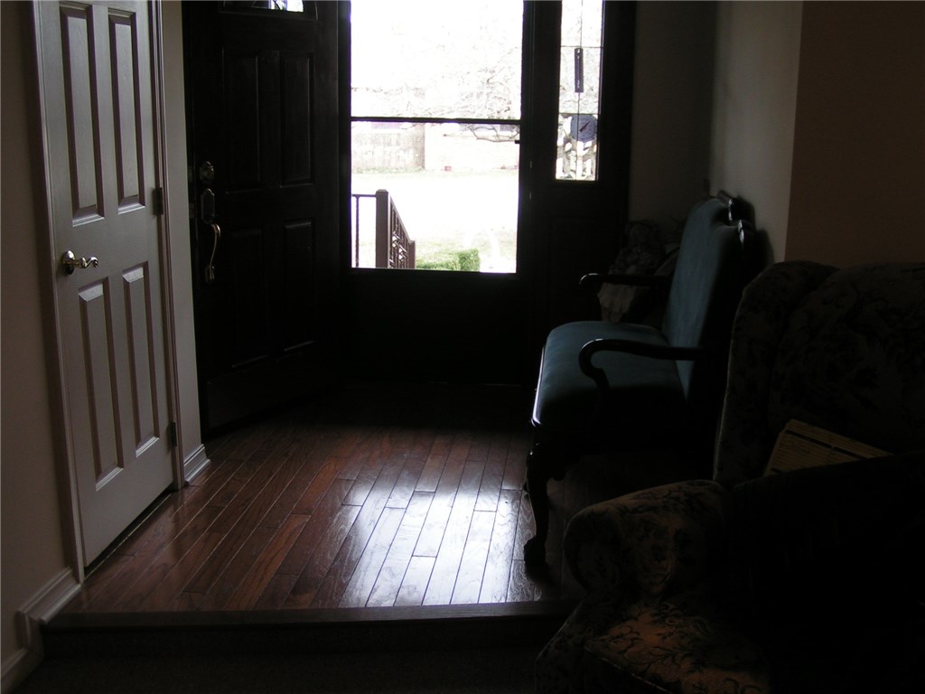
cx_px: 462
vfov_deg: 37.7
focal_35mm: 38
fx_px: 1015
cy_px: 347
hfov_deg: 49.0
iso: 50
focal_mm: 5.8
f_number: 2.8
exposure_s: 1/40
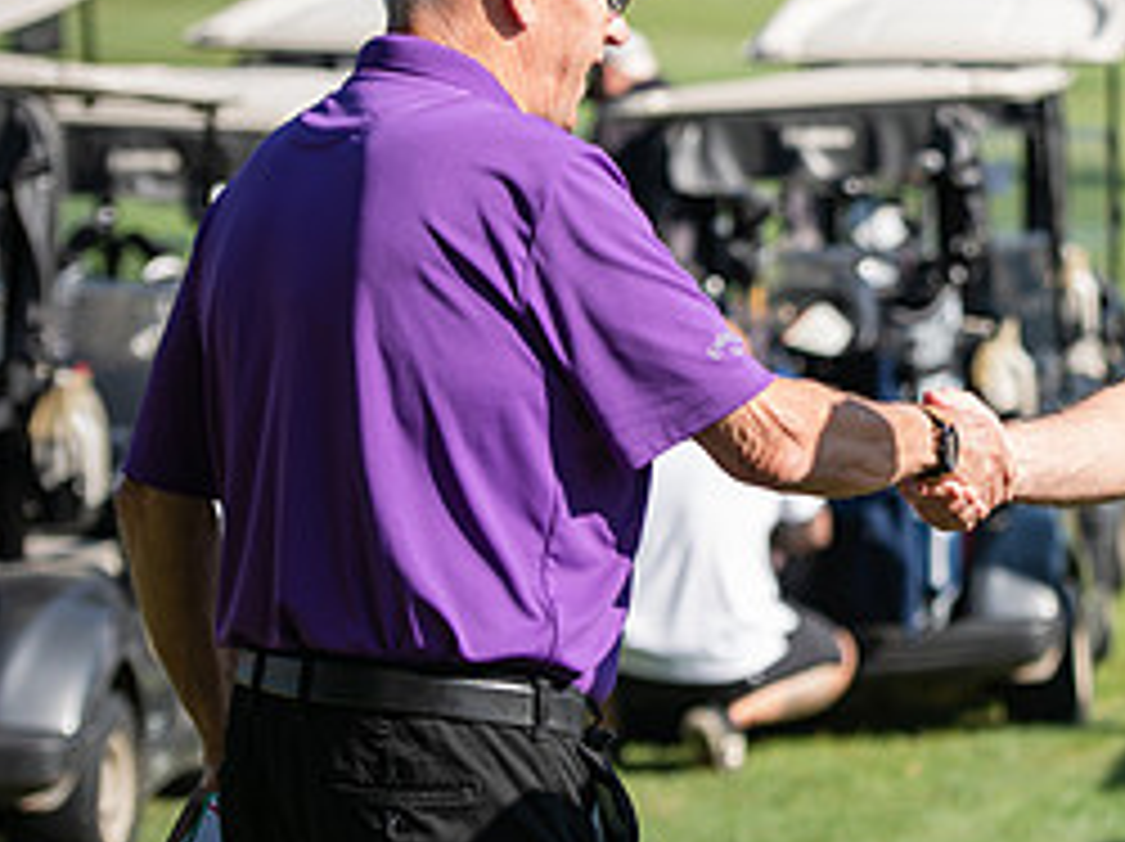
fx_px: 6234
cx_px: 1148
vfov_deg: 7.7
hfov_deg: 10.2
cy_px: 115
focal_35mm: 192
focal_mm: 86
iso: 100
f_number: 3.5
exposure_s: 1/640
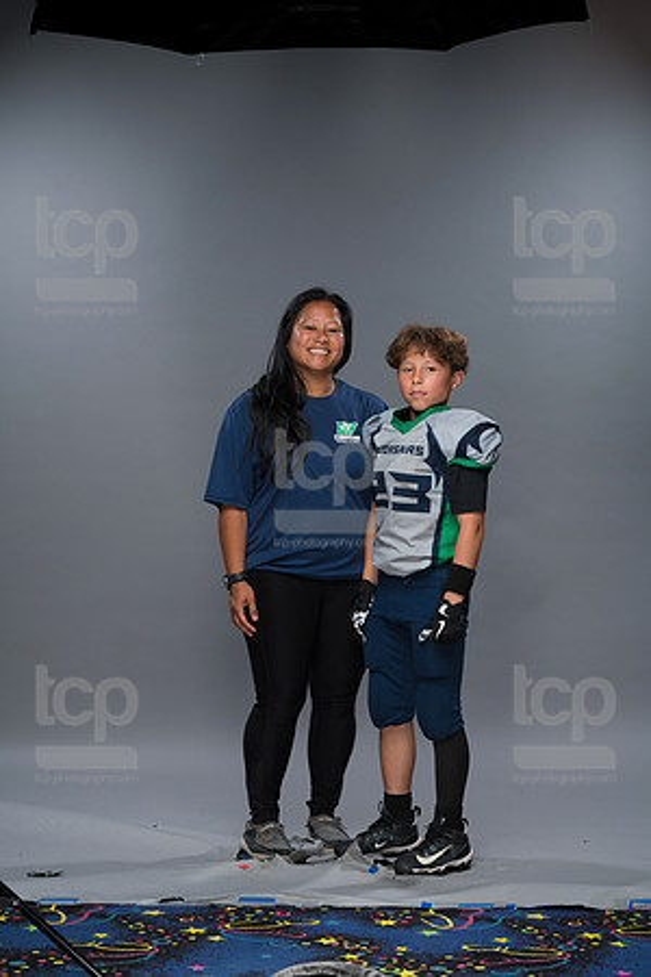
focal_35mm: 80
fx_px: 2170
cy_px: 488
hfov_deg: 17.1
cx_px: 326
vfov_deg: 25.4
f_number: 6.3
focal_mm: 80
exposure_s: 1/250
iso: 320
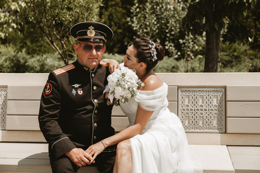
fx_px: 426
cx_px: 130
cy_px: 86
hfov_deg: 33.9
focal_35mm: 59
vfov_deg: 23.0
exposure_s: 1/250
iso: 250
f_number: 3.5
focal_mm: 59
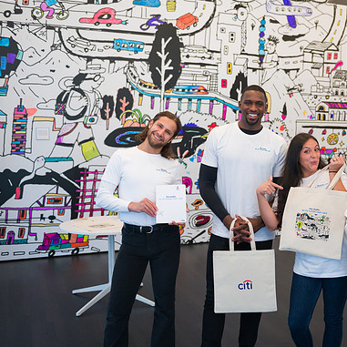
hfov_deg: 37.5
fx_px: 499
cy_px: 172
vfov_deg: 38.3
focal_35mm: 44
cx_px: 257
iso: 1600
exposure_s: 1/320
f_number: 3.5
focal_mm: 34
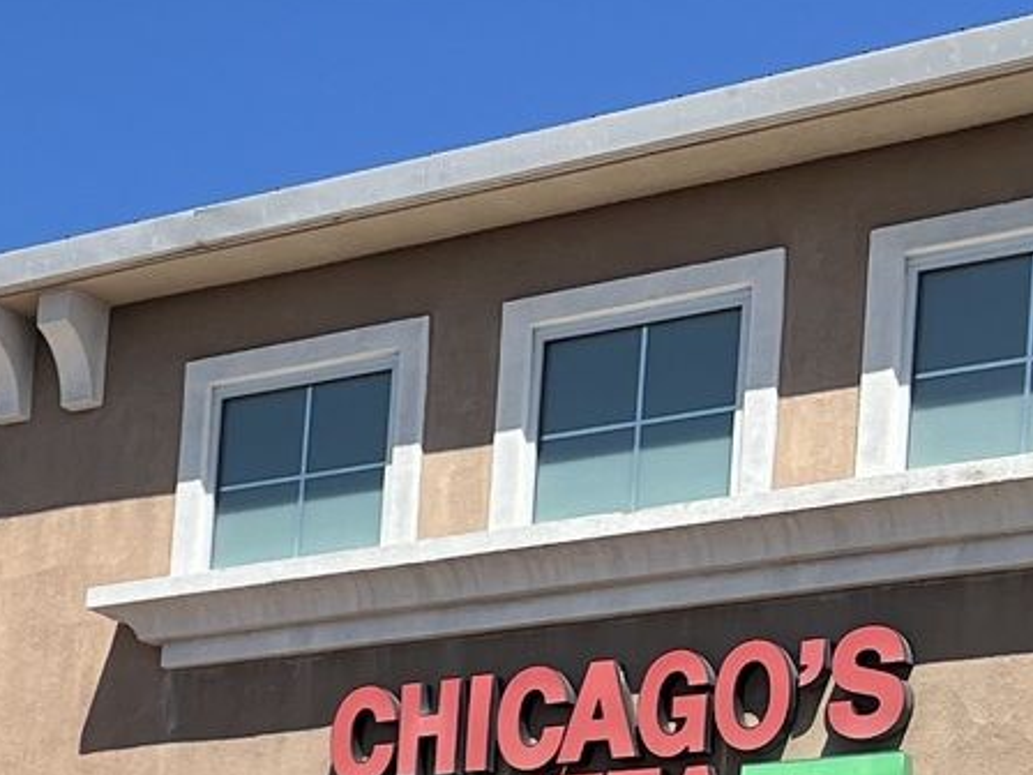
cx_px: -733
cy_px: 1234
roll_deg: -5.5
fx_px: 3462
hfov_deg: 15.1
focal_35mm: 116
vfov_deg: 12.1
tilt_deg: +2.4
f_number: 1.5
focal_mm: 5.7
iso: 50
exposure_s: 1/4274
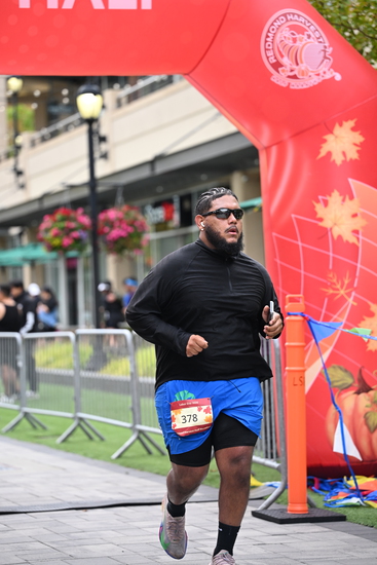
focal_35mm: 104
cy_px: 282
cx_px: 188
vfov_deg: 19.6
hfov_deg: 13.2
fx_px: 1633
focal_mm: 104
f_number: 2.8
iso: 640
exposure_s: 1/2000
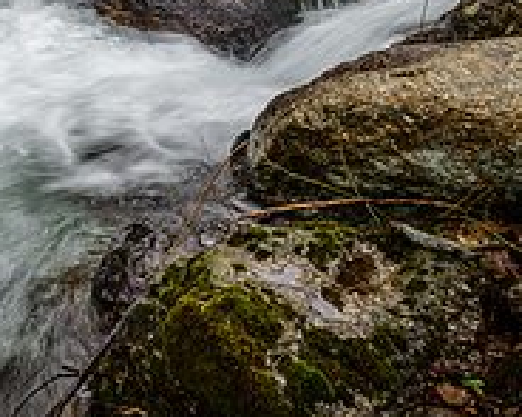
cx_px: -88
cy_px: -153
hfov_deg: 27.9
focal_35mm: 60
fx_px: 926
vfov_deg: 22.2
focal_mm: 17
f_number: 16
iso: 100
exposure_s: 1/8
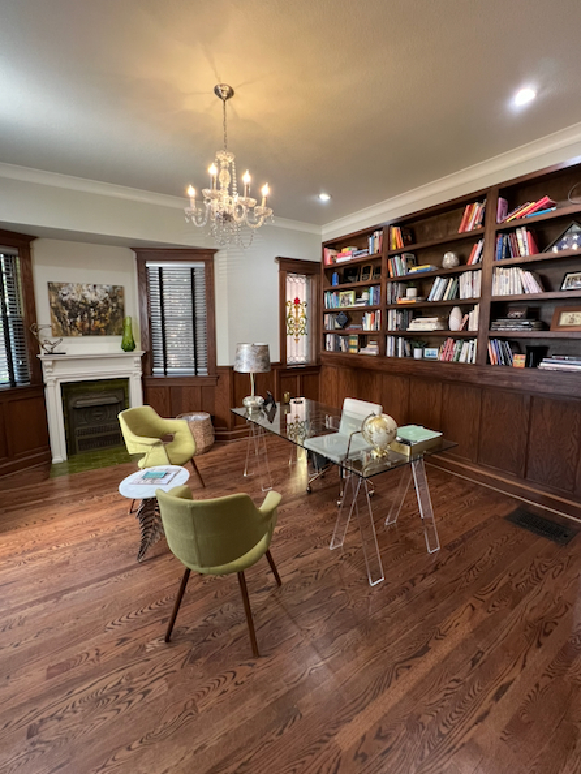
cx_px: 288
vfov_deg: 102.0
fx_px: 313
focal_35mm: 14
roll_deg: +1.2
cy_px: 369
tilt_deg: -6.4
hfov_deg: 85.7
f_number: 1.8
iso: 250
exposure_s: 1/60
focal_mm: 1.57
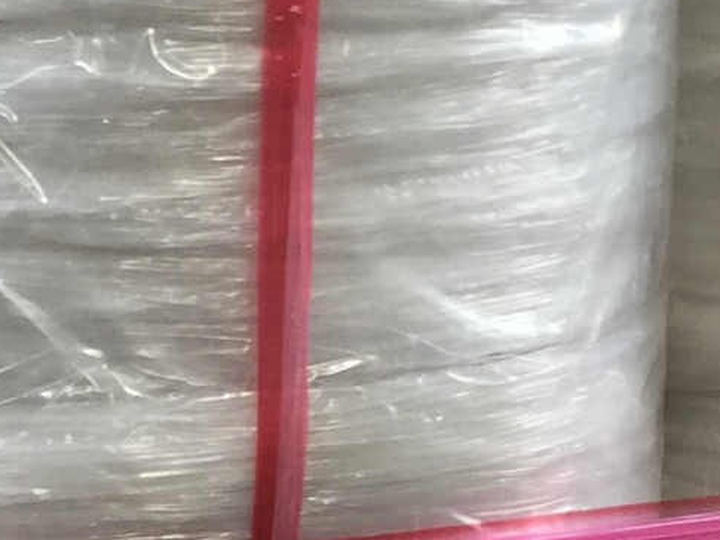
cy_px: 1098
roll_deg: -1.6
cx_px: -18
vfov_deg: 9.1
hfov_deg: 12.7
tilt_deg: -20.3
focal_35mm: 153
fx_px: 3183
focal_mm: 4.15
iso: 32
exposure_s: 1/101
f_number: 2.2
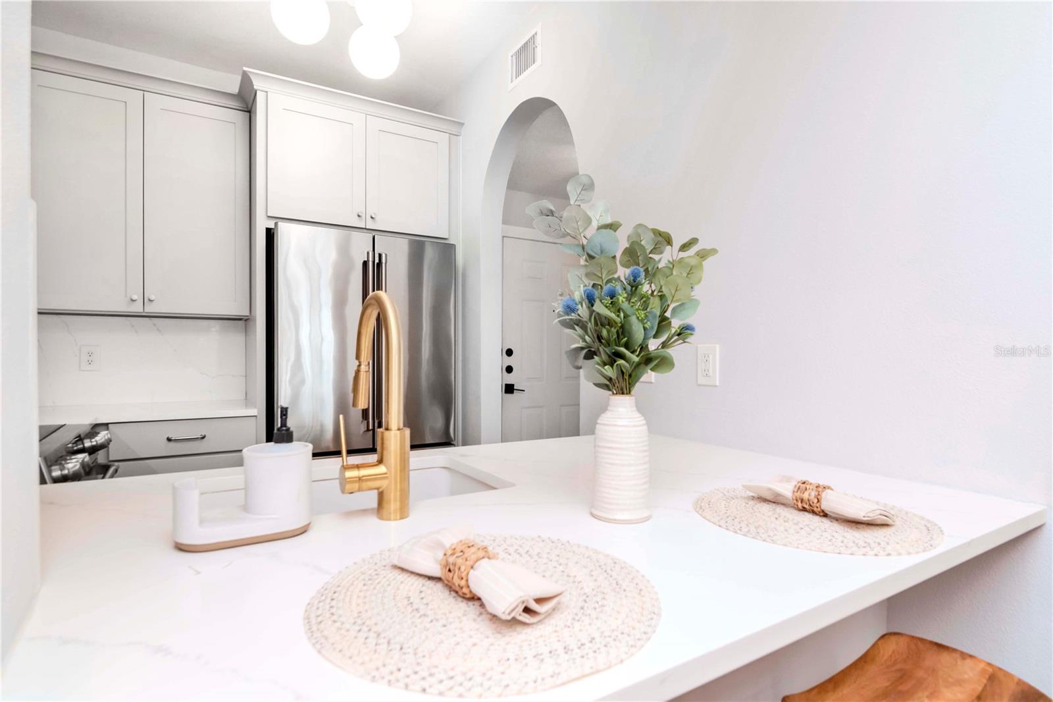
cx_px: 526
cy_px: 351
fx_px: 526
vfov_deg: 67.4
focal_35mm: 18
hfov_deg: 90.0
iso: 640
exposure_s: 1/25
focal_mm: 12
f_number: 8
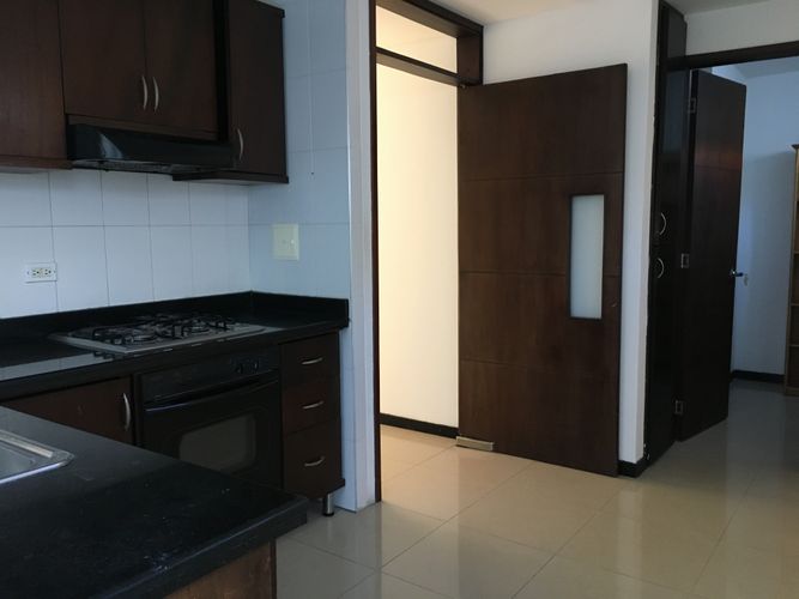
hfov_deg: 61.7
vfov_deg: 48.2
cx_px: 400
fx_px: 669
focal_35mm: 29
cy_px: 300
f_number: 2.2
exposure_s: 1/30
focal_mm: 4.15
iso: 125
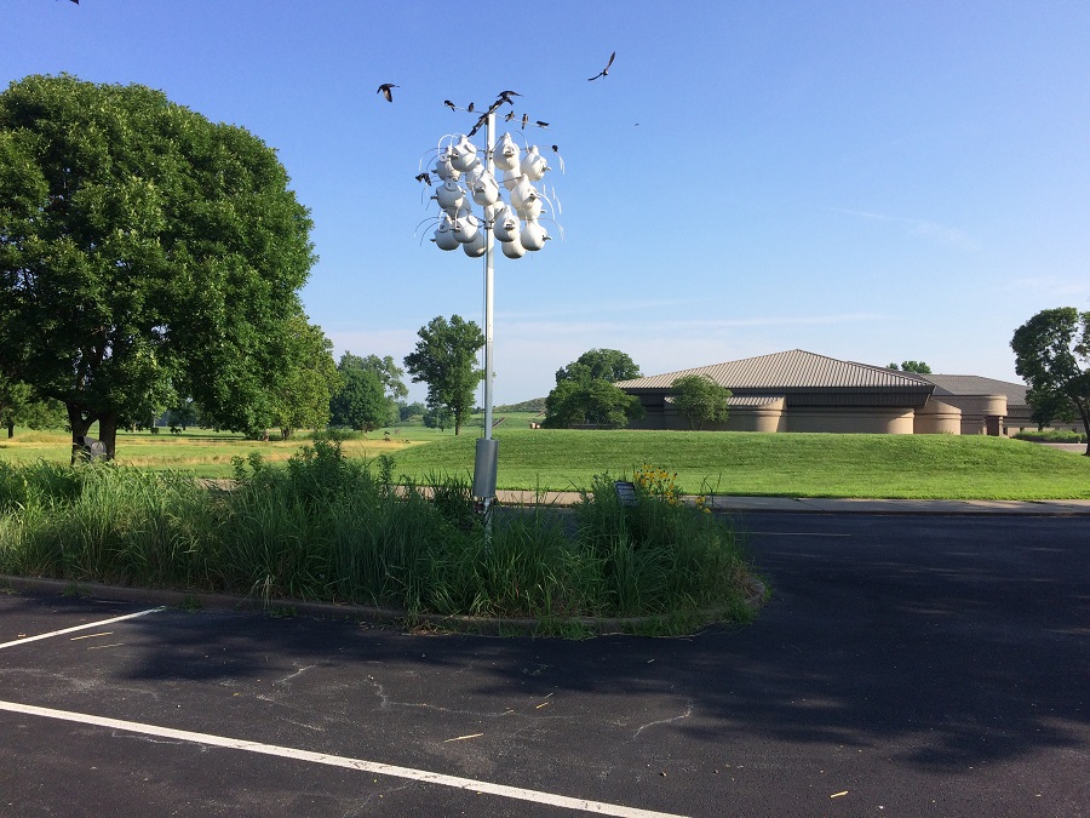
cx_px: 545
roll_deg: -0.8
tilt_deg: +3.5
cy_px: 409
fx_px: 913
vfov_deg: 48.2
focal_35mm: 29
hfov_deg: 61.7
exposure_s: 1/1368
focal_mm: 4.15
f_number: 2.2
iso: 32
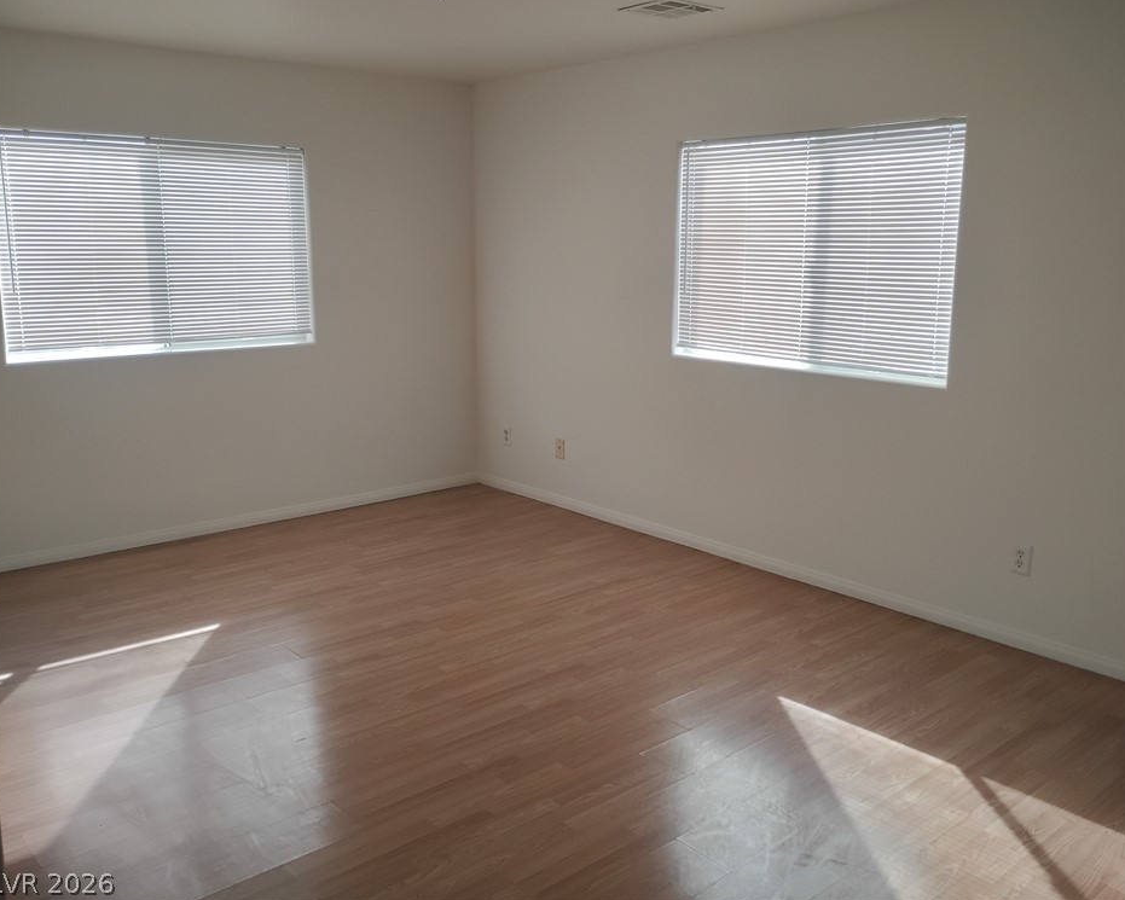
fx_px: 999
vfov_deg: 48.5
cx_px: 599
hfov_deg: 58.7
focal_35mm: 30
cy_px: 440
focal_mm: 4.26
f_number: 1.8
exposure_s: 1/120
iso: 173
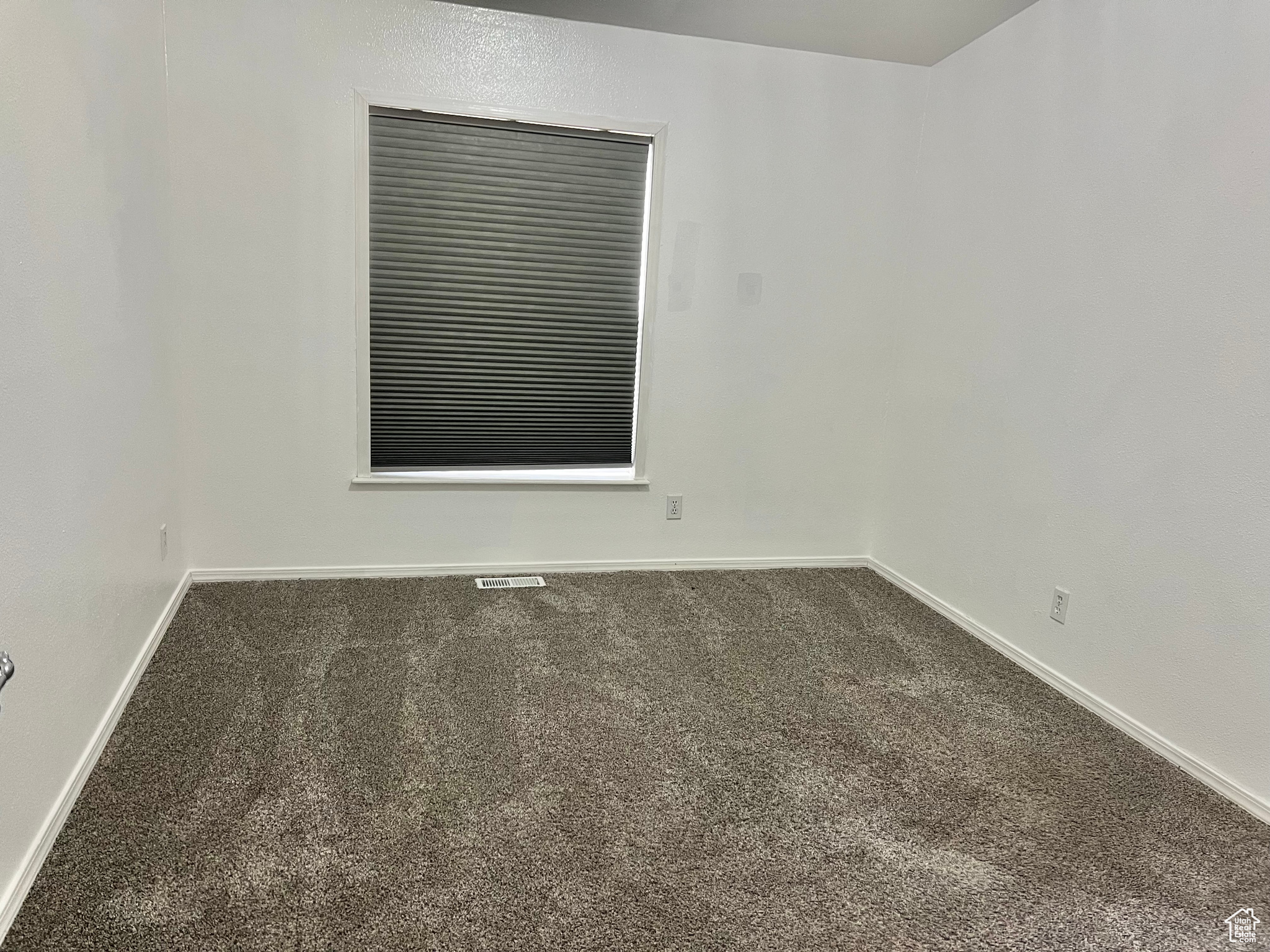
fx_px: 954
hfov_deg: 67.3
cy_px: 476
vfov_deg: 53.1
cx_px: 635
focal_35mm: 26
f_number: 1.5
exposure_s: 1/60
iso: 200
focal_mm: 5.7
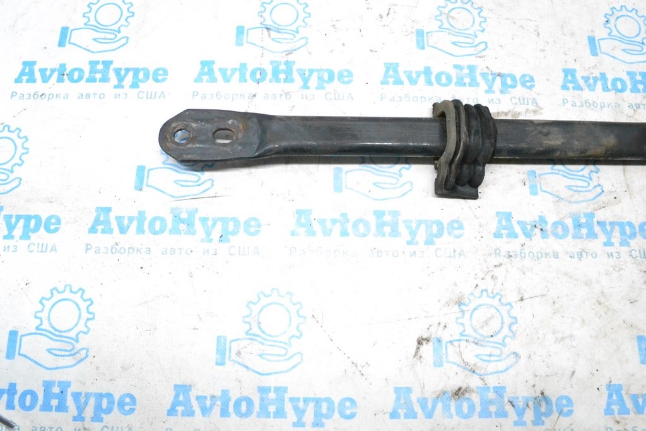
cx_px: 323
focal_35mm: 27
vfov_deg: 47.9
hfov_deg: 67.4
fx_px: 485
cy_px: 216
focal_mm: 18
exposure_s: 1/125
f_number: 10
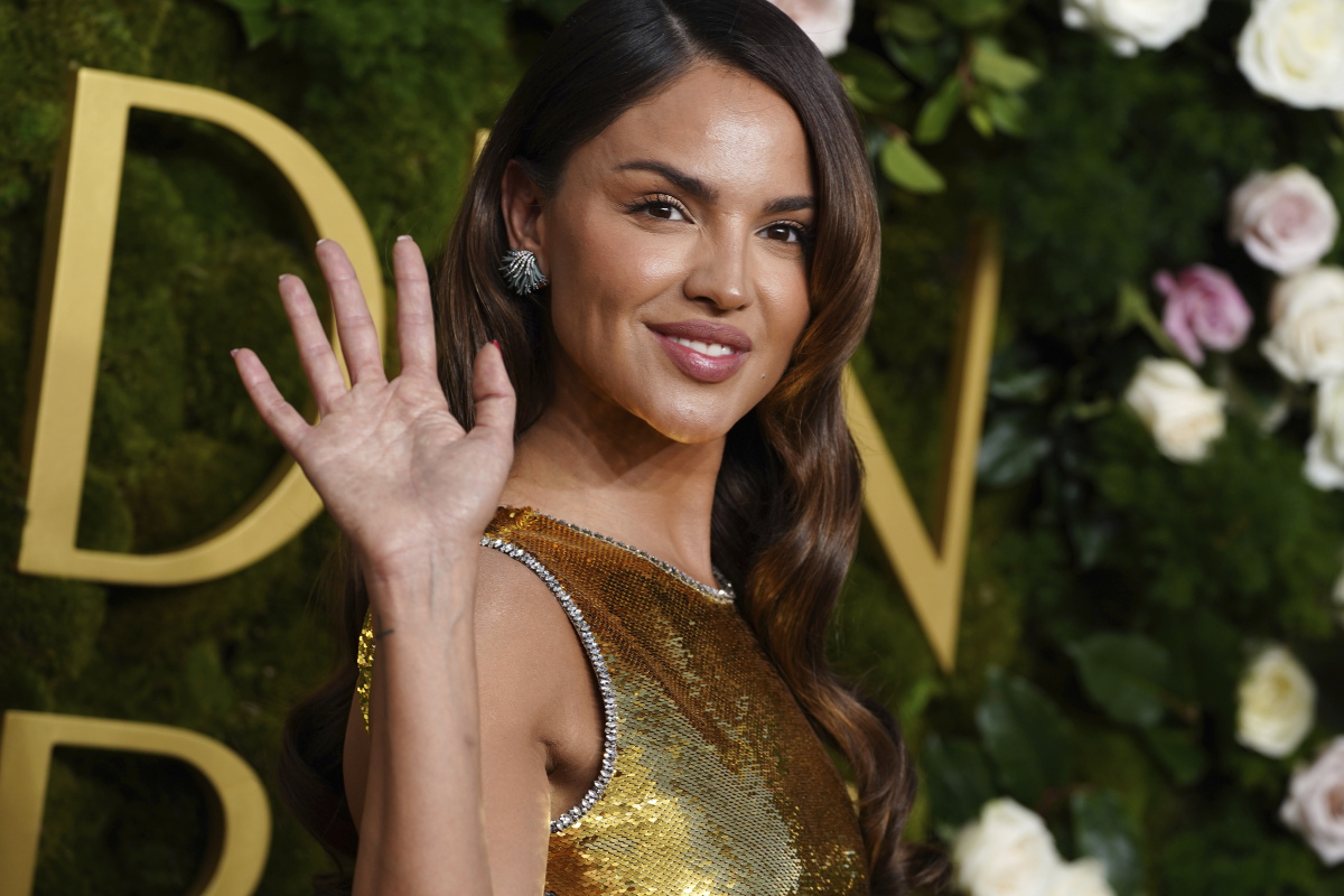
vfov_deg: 6.3
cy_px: 448
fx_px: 8138
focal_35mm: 218
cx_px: 672
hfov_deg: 9.4
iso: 500
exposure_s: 1/640
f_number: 6.3
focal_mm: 218
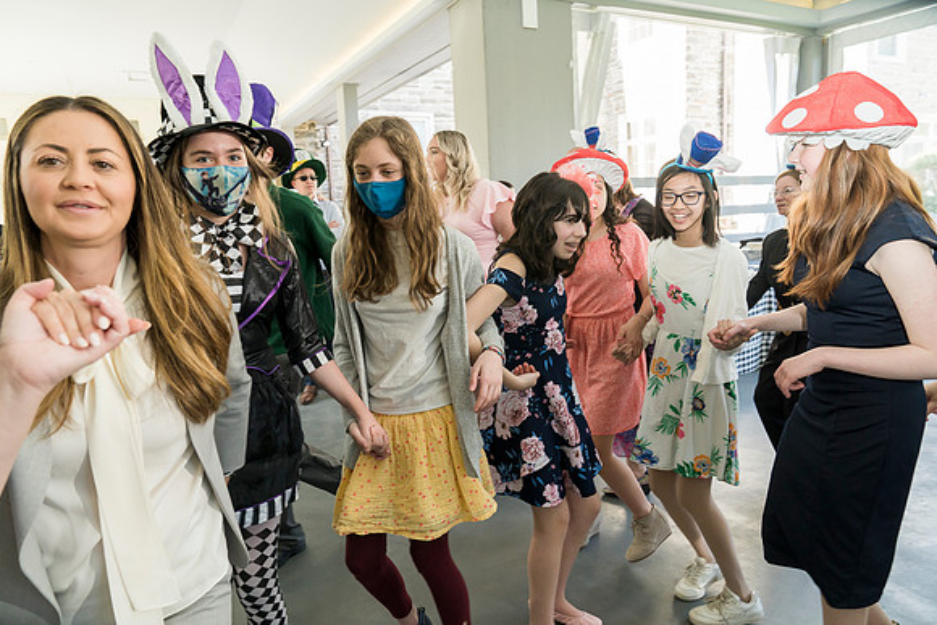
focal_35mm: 24
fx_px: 625
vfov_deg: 53.2
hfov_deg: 73.7
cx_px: 468
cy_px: 312
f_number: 5
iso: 1250
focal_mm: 24
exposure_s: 1/200
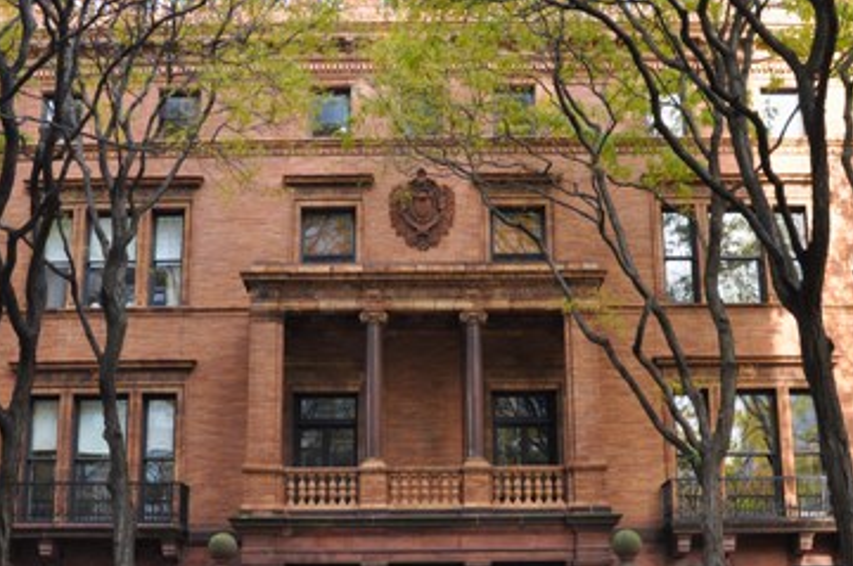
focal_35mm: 48
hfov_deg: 41.2
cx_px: 412
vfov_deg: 27.8
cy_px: 392
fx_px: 1136
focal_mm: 18
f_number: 6.3
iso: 400
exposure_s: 1/160
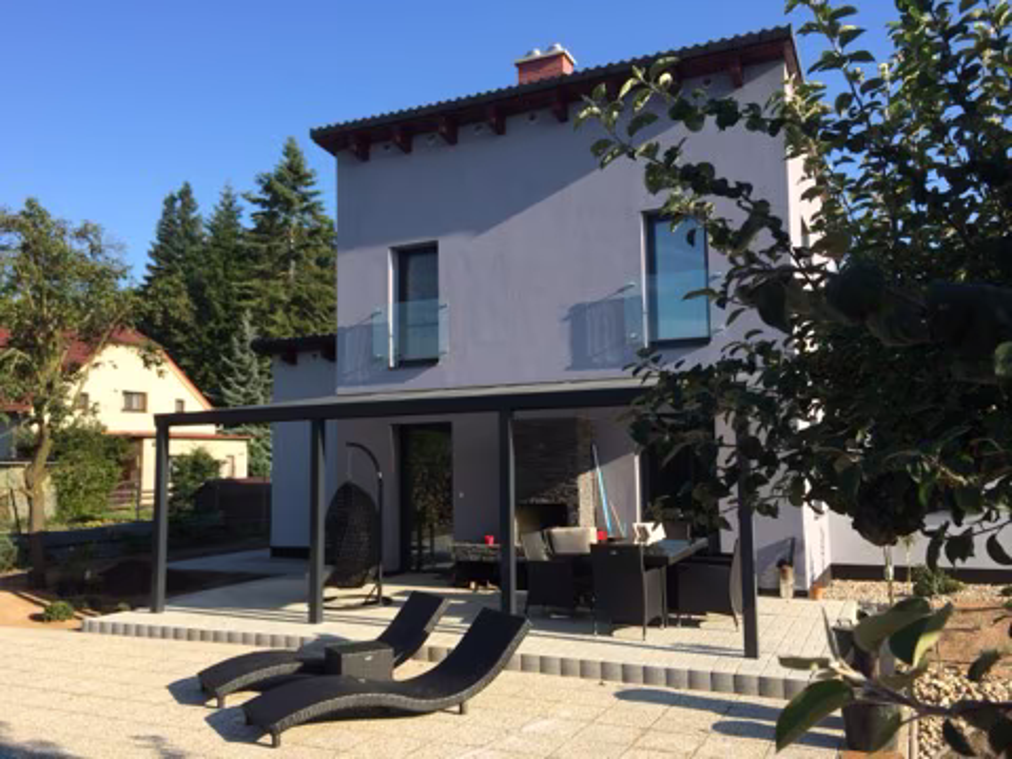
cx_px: 506
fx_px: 877
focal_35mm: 30
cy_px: 380
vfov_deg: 46.8
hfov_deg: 60.0
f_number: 2.2
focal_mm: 4.12
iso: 32
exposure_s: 1/1140
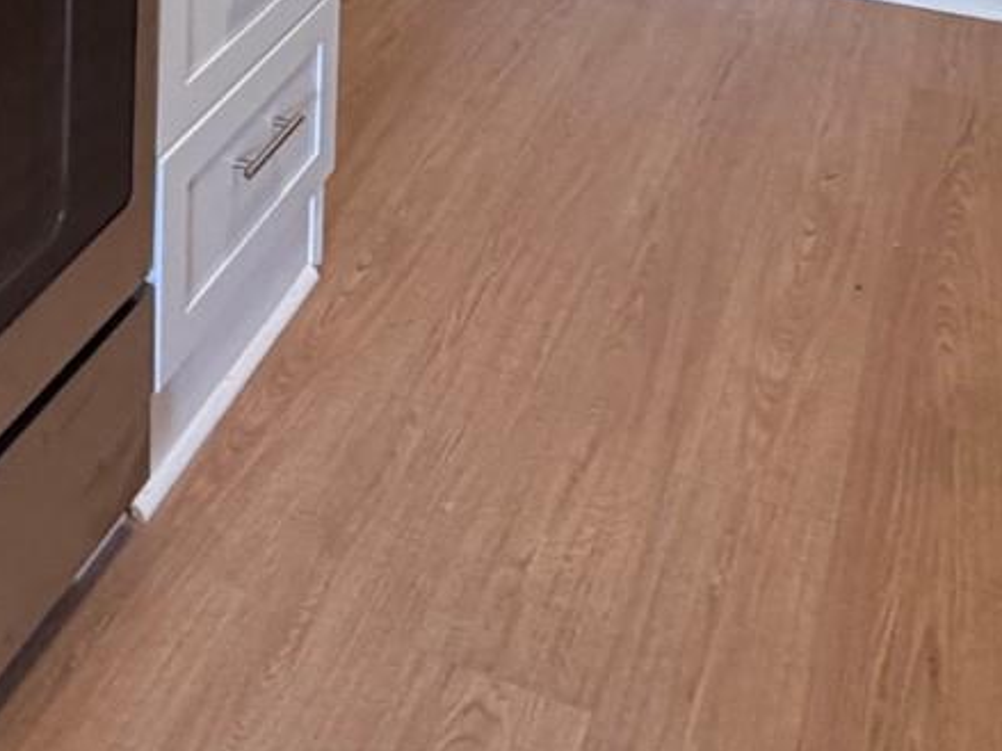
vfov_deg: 21.1
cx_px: 536
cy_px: -539
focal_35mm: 51
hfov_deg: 37.5
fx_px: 1476
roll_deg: -1.8
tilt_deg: -5.7
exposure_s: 1/120
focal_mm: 2.22
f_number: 2.2
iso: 320
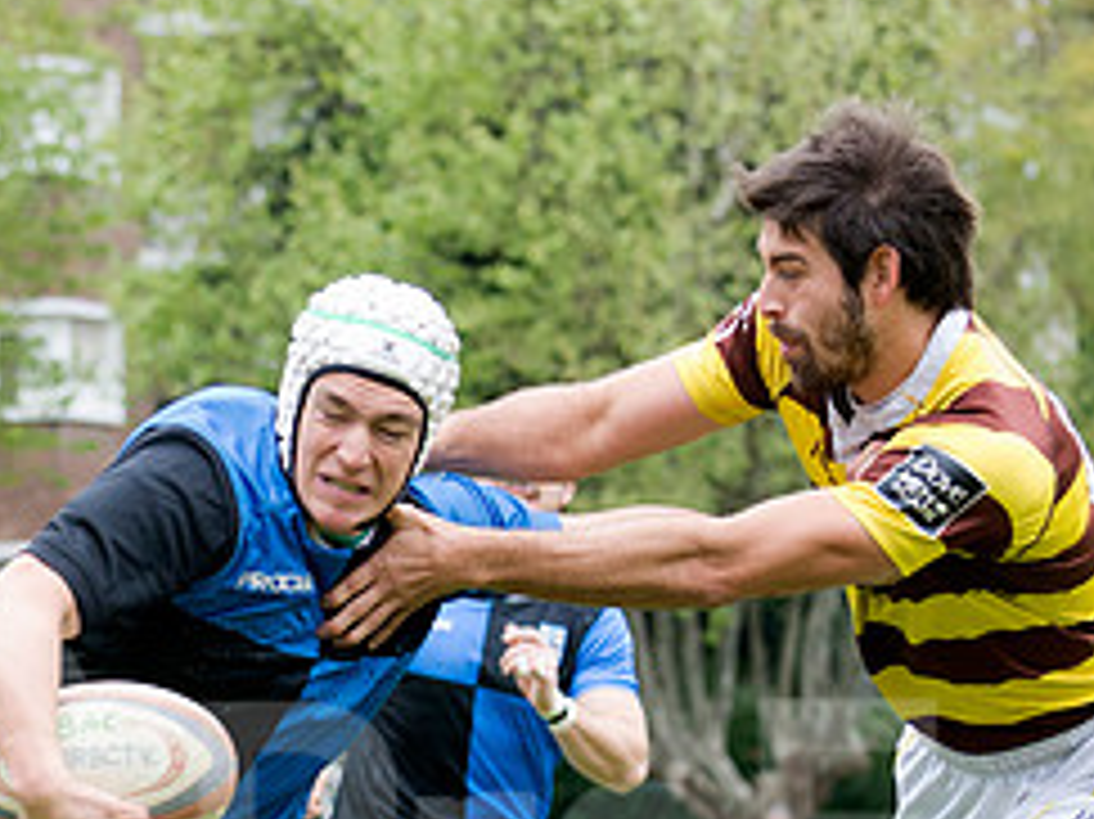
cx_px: 563
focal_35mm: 225
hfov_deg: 8.8
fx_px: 7107
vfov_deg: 6.6
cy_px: 835
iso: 1600
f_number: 4.5
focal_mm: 98
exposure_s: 1/500
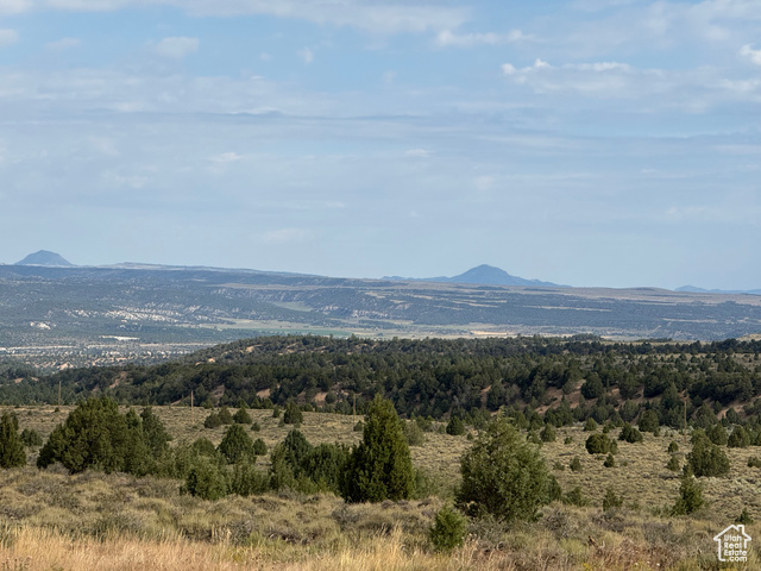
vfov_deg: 12.3
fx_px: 2638
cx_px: 380
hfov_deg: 16.4
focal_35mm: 120
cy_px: 286
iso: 64
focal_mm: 15.66
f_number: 2.8
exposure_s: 1/2439
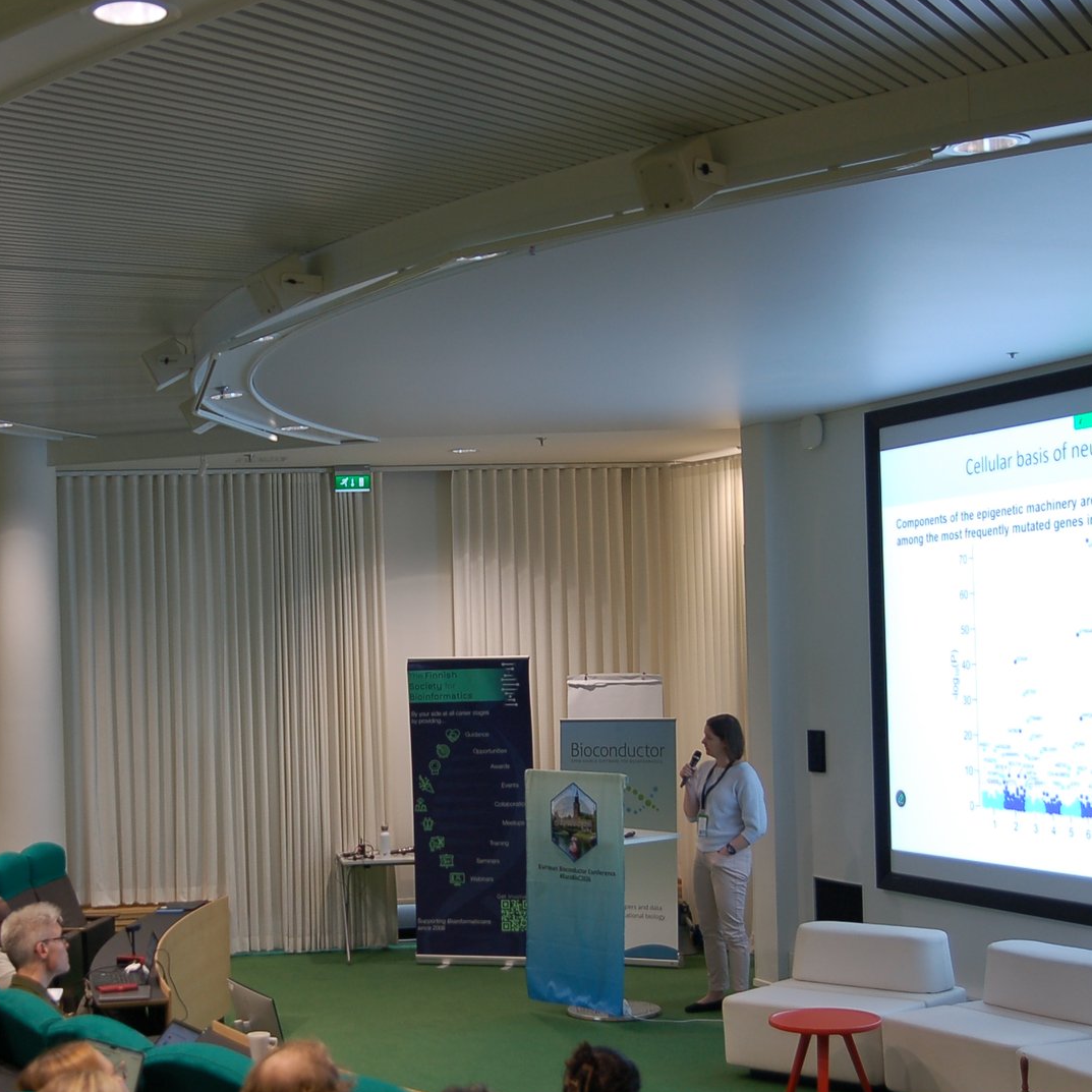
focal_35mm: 57
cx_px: 405
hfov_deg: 29.9
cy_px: 656
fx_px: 2034
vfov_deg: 30.0
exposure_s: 1/30
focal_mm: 24
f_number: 2.8
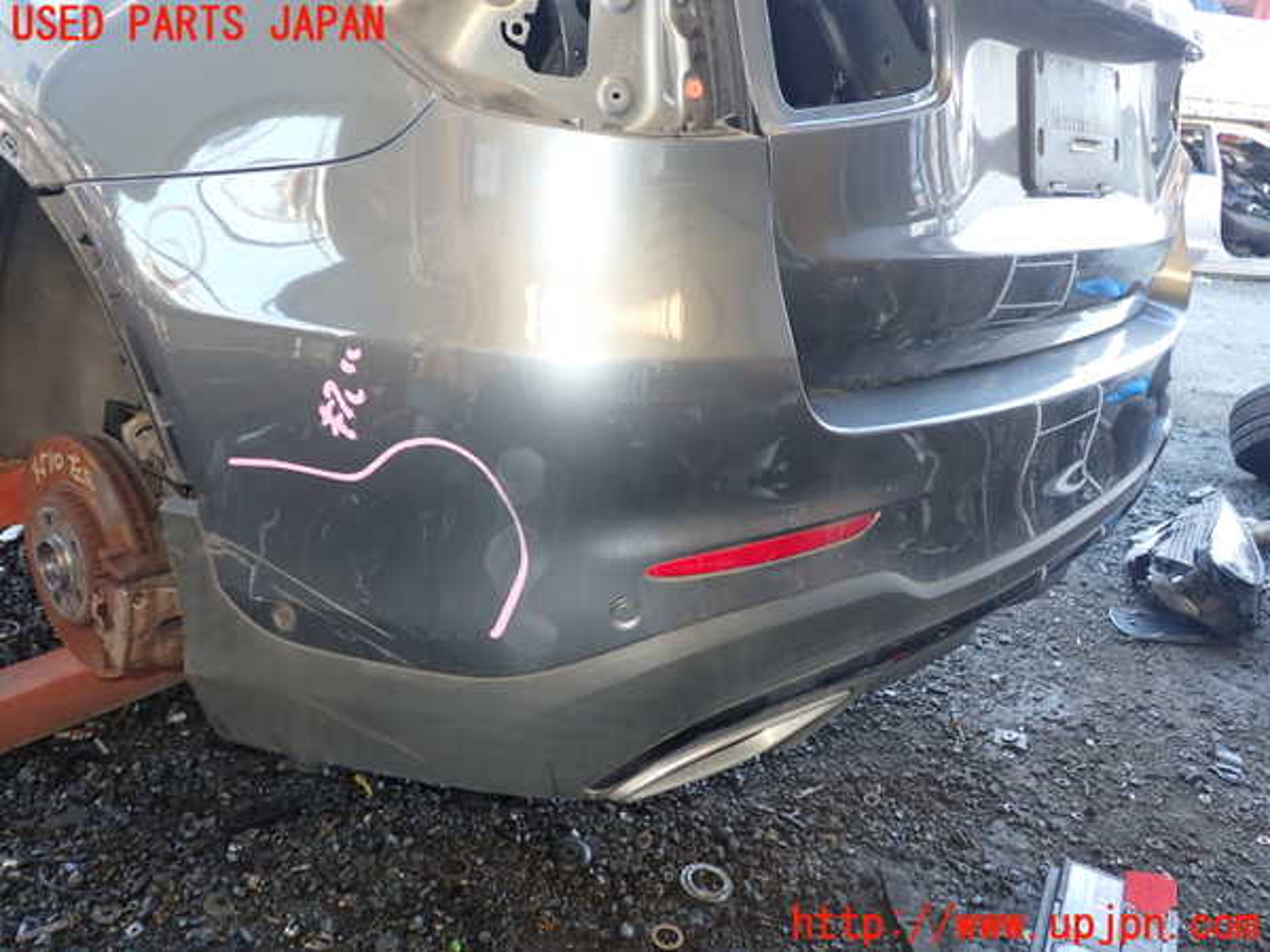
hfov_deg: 60.0
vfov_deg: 46.8
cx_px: 635
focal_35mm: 30
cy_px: 476
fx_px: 1101
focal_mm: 5.4
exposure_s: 1/60
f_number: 2.3
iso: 160
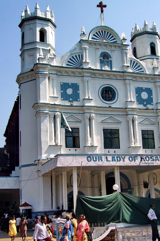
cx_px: 97
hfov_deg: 26.4
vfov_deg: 38.9
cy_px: 125
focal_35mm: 51
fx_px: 340
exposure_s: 1/320
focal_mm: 5.8
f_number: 5.6
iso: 80
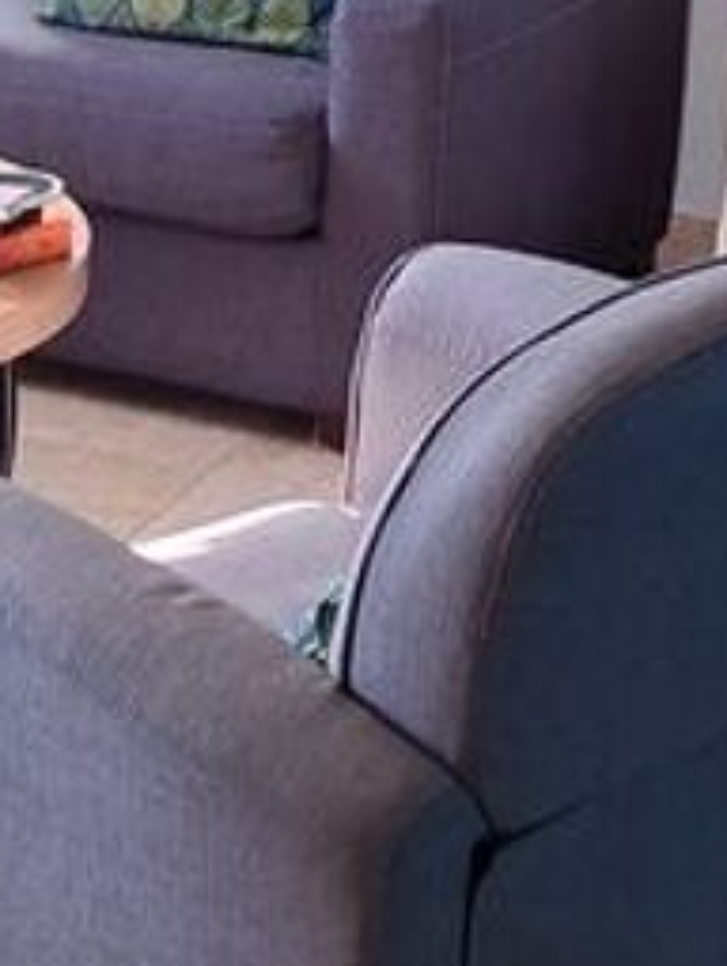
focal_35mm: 120
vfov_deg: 16.0
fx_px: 3352
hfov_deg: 12.4
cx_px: 466
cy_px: -28
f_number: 1.8
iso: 80
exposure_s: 1/40
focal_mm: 5.54
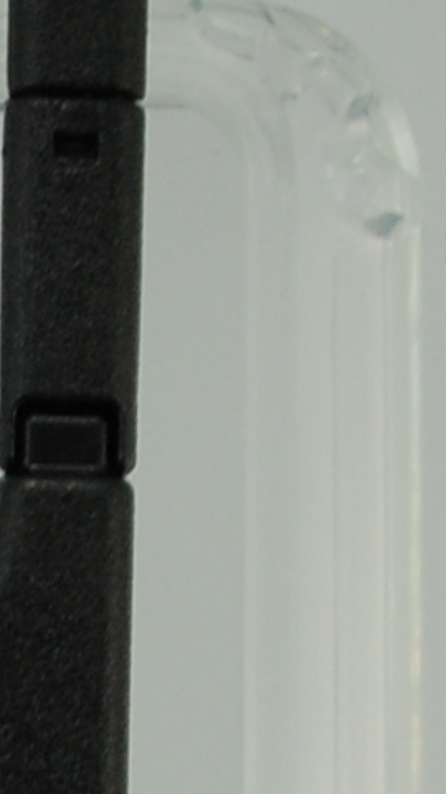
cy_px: 1542
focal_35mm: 374
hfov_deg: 3.2
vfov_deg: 5.7
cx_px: -377
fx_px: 7863
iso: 400
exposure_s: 1/80
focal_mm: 38
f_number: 5.3
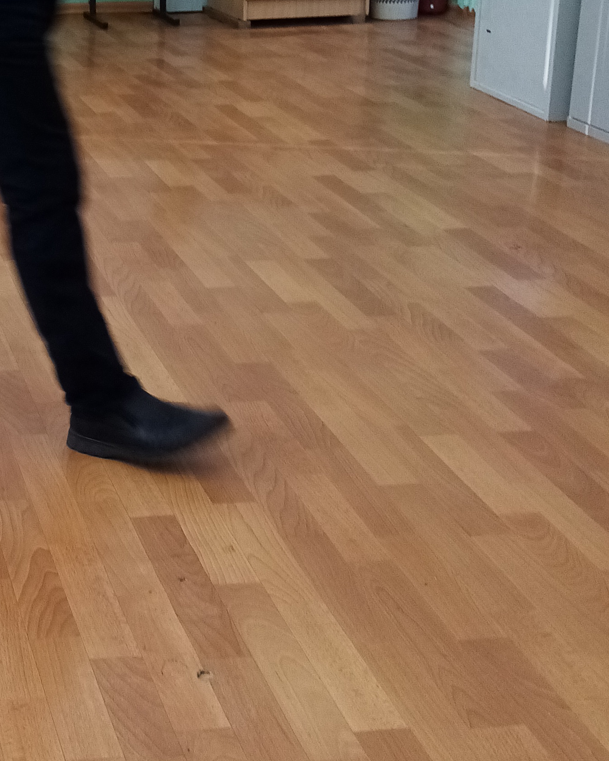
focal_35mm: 63
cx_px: -63
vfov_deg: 29.8
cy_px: 255
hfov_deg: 22.8
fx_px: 1419
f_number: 1.8
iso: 150
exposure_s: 1/33.3
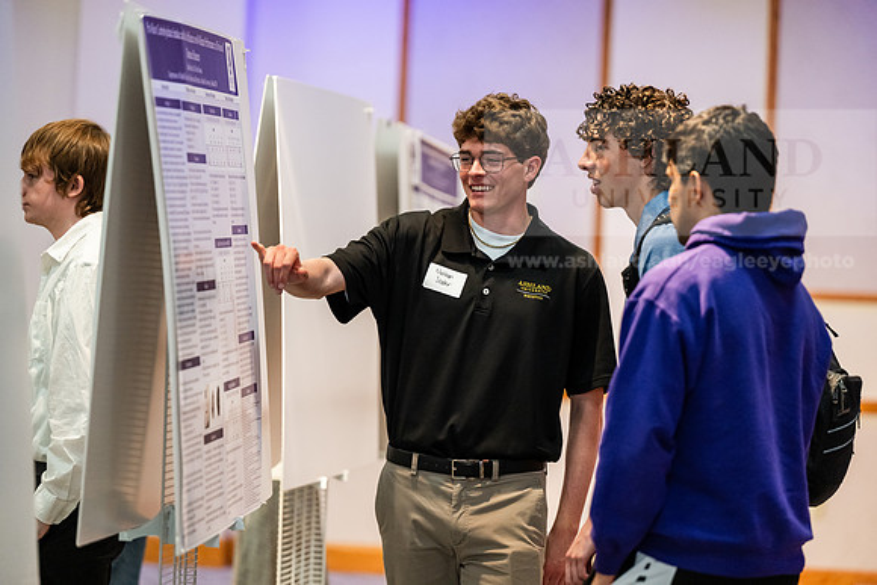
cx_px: 438
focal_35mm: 160
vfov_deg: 8.6
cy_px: 292
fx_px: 3899
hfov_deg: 12.8
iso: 2000
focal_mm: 160
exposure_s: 1/200
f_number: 3.2
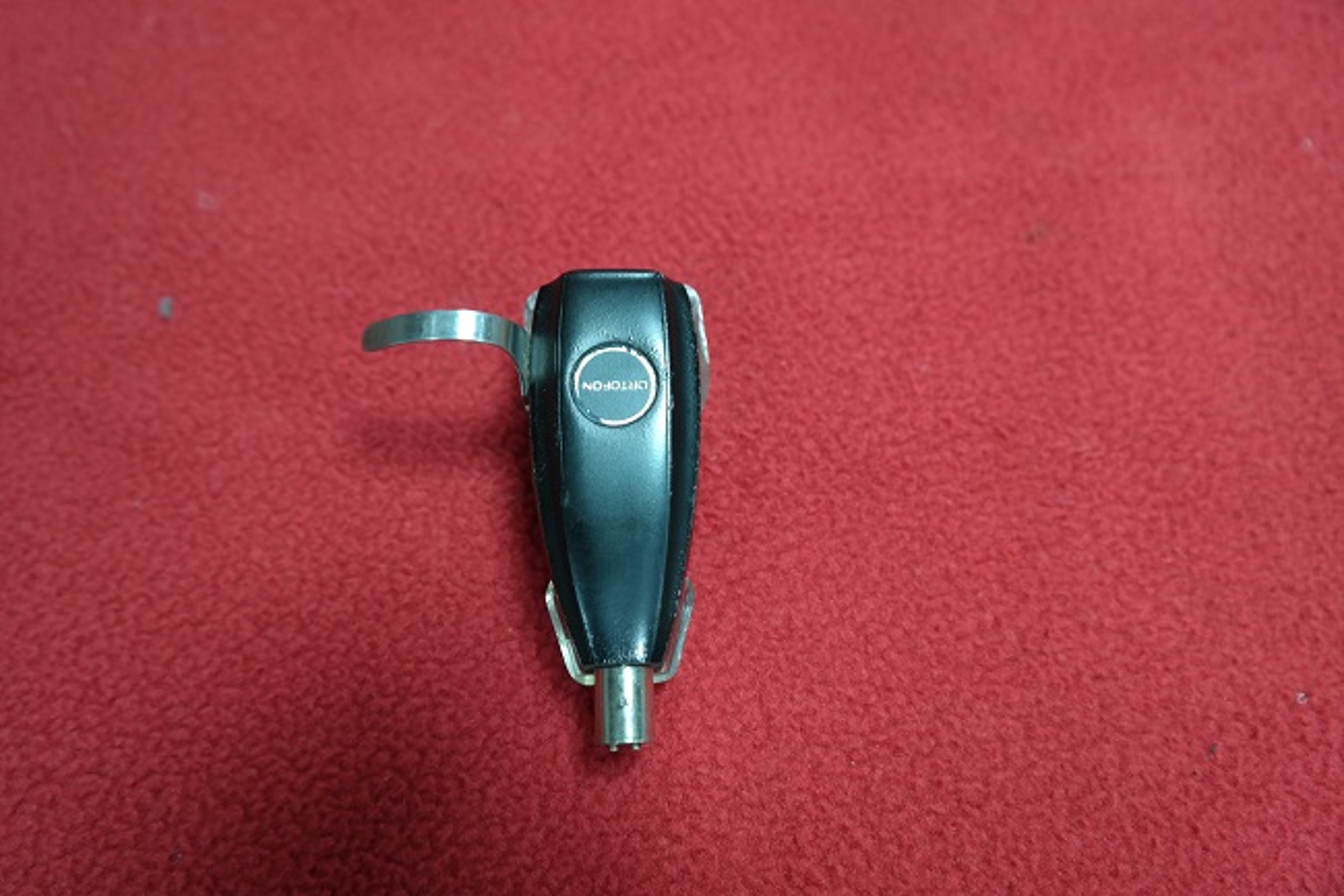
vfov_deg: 39.9
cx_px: 672
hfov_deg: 57.2
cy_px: 448
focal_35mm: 33
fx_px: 1232
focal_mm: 22
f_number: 4
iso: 800
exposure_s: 1/40
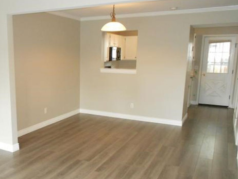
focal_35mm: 36
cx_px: 74
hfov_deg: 50.1
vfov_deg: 39.6
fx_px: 248
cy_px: 102
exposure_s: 1/25
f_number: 3.2
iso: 400
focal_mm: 4.6
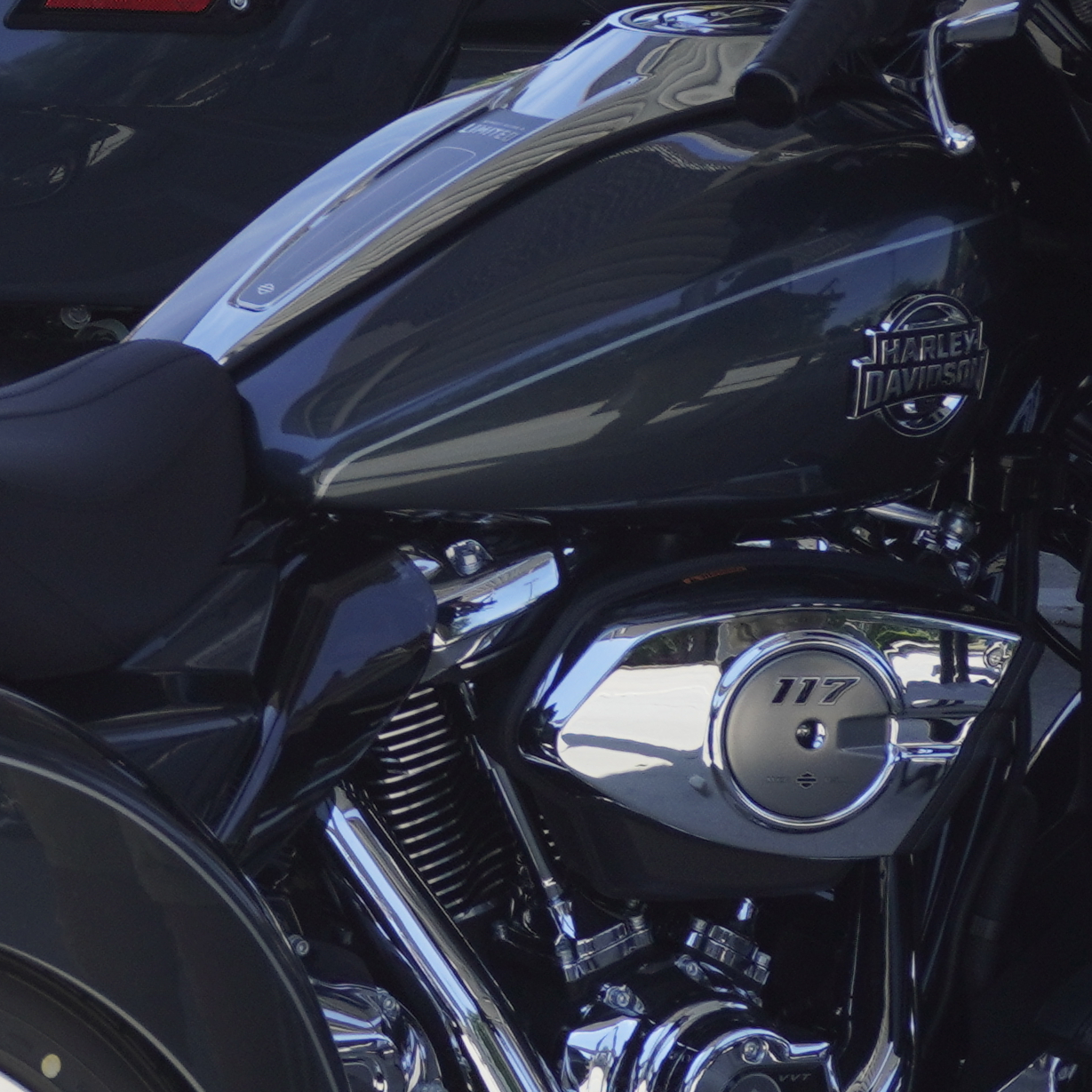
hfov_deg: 6.8
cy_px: -330
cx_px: -1005
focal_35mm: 249
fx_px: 8887
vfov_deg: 7.0
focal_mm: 40
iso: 100
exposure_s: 1/200
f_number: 9
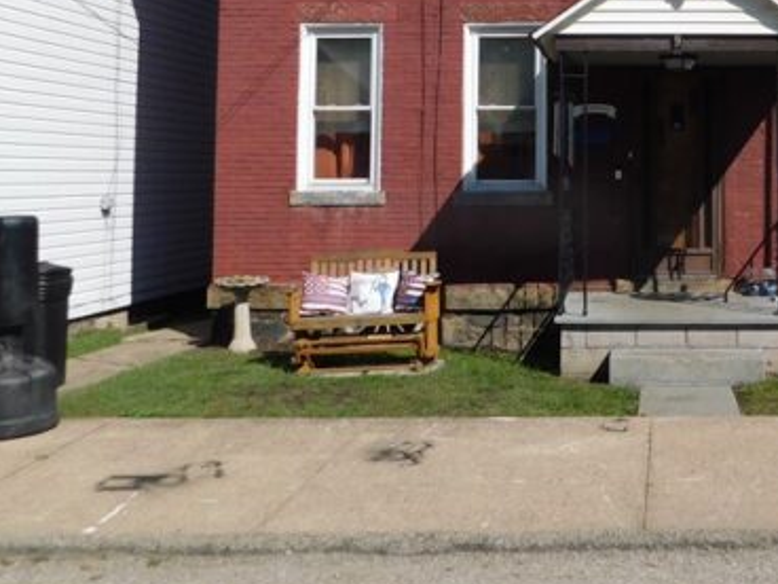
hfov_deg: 36.2
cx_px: 674
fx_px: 1124
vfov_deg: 28.3
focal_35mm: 50
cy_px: 97
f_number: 6
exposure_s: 1/800
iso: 125
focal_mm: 4
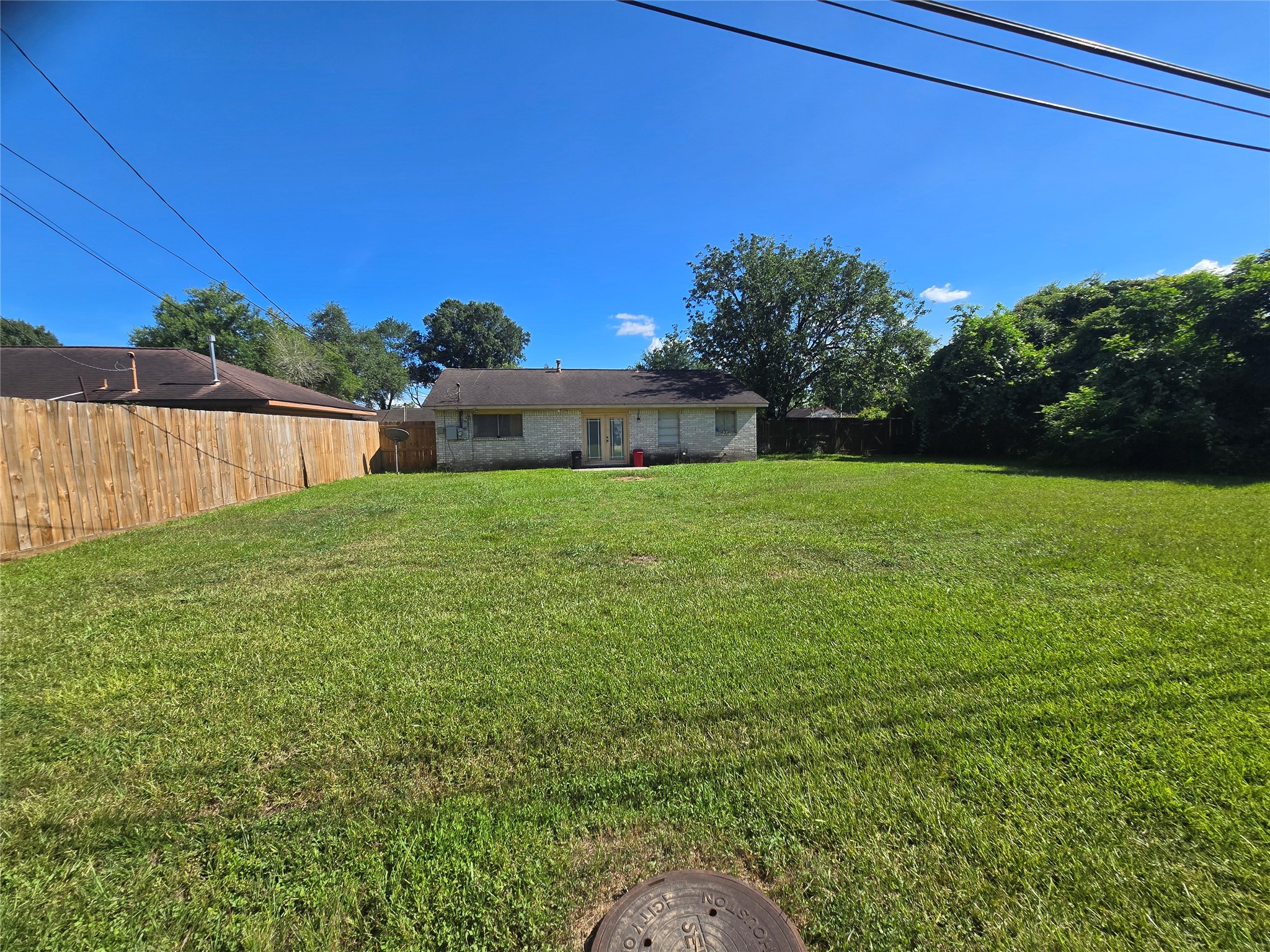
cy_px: 476
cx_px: 635
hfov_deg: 106.2
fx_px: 477
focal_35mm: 13
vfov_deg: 89.9
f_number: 2.2
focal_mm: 2.2
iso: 50
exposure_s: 1/1978
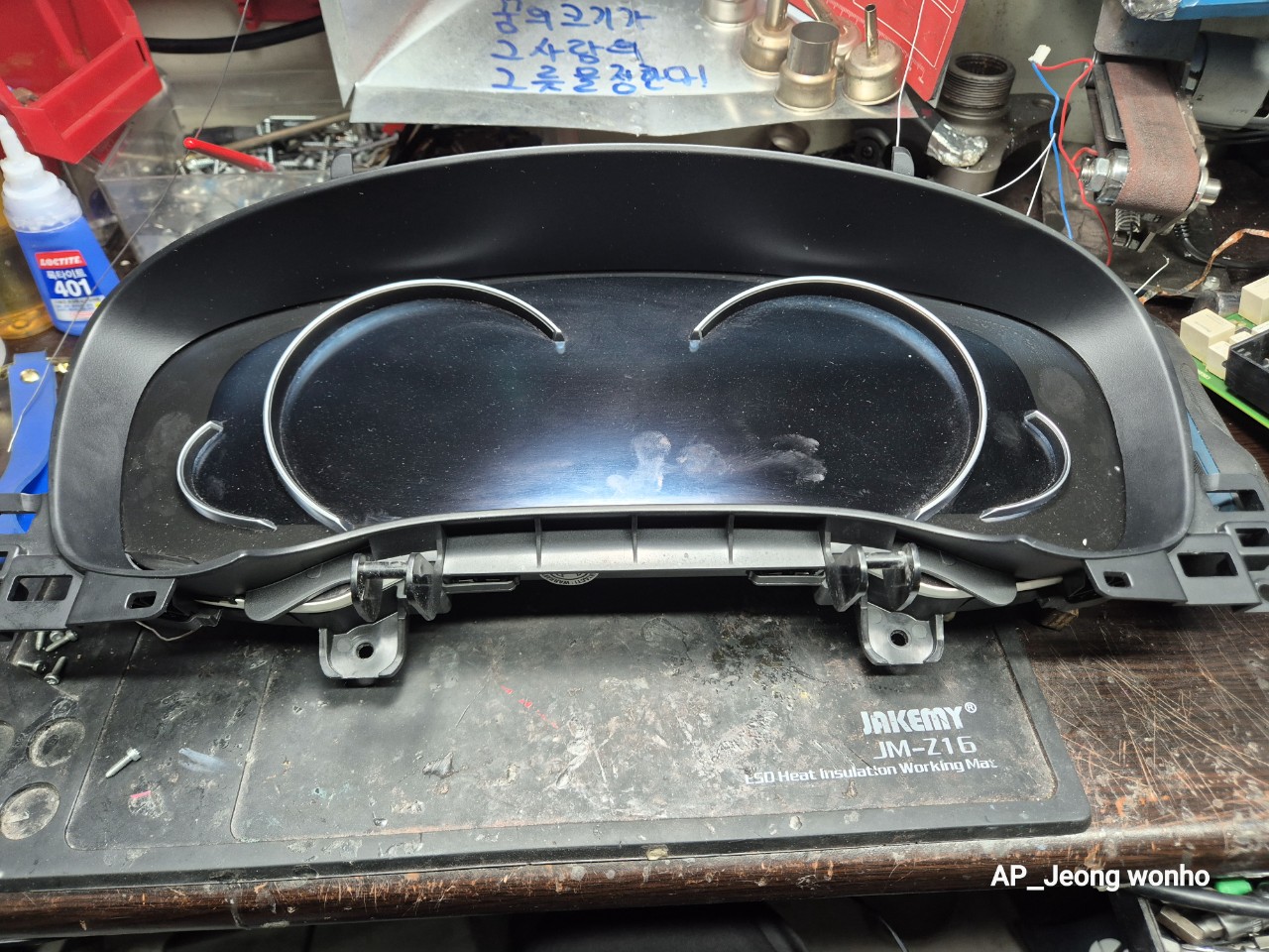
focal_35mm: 23
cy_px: 476
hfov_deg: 73.9
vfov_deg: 58.9
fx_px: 843
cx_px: 634
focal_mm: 5.4
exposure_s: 1/120
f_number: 1.8
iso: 320
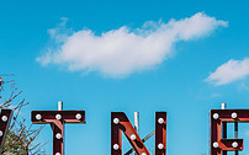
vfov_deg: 15.3
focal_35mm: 79
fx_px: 536
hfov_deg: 26.1
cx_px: 100
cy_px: 231
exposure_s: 1/2500
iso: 800
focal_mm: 27
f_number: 7.1
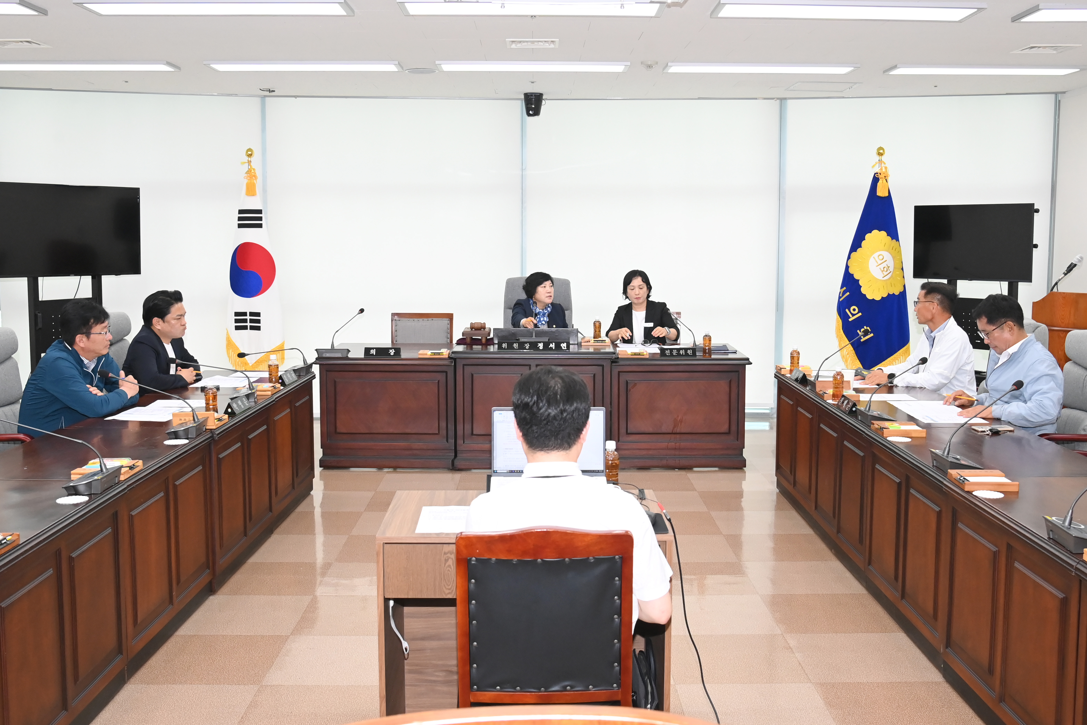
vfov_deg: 46.4
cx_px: 544
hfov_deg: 65.5
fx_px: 845
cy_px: 362
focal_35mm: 28
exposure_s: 1/250
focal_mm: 28
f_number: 6.3
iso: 3200
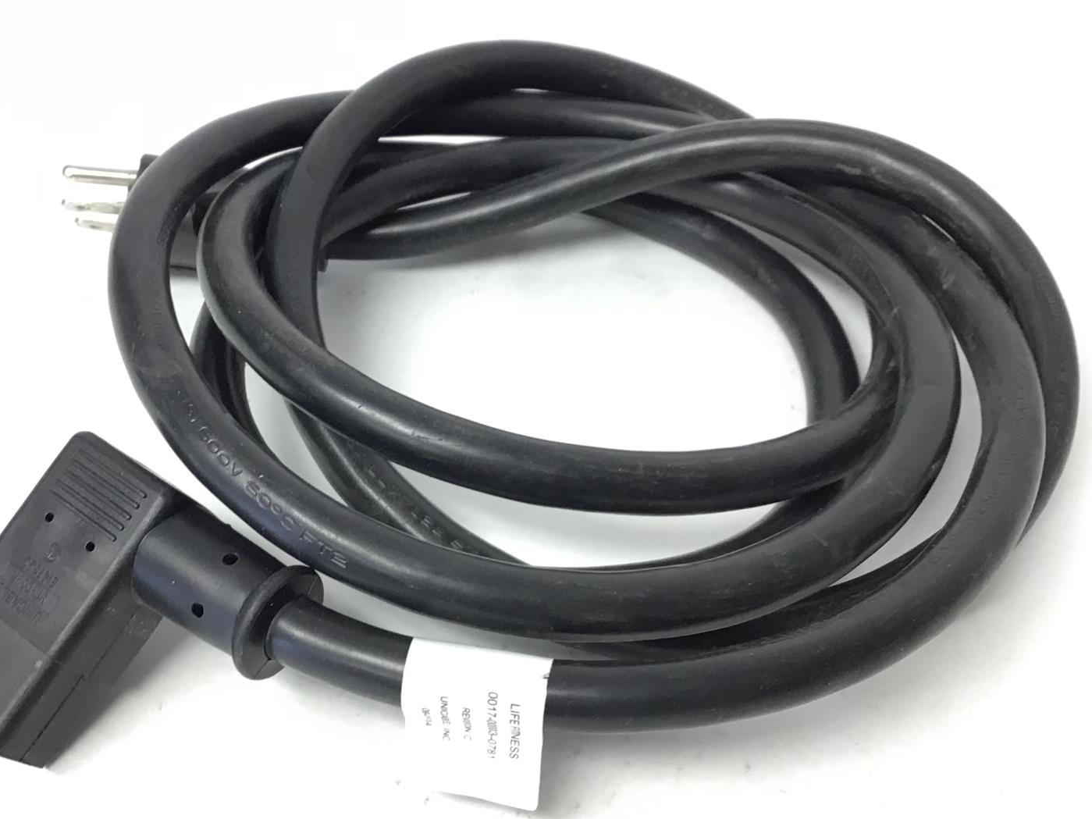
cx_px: 452
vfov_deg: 30.9
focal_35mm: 47
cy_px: 399
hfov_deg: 40.3
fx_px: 1483
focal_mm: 3.3
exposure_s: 1/33
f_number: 2.4
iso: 80
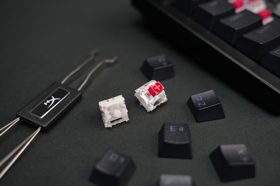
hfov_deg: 45.4
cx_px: 140
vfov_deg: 31.2
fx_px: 334
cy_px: 93
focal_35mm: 43
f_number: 3.5
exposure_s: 1/80
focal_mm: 43
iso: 1250
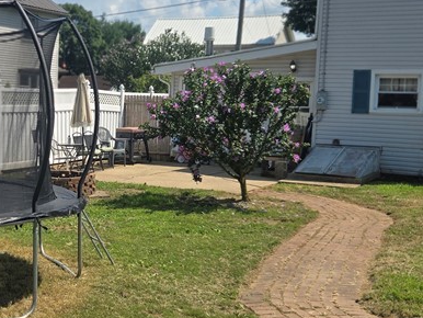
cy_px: 156
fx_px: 746
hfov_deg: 30.7
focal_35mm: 61
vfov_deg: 24.1
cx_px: 75
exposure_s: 1/2094
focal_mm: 5.4
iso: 25
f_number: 1.8
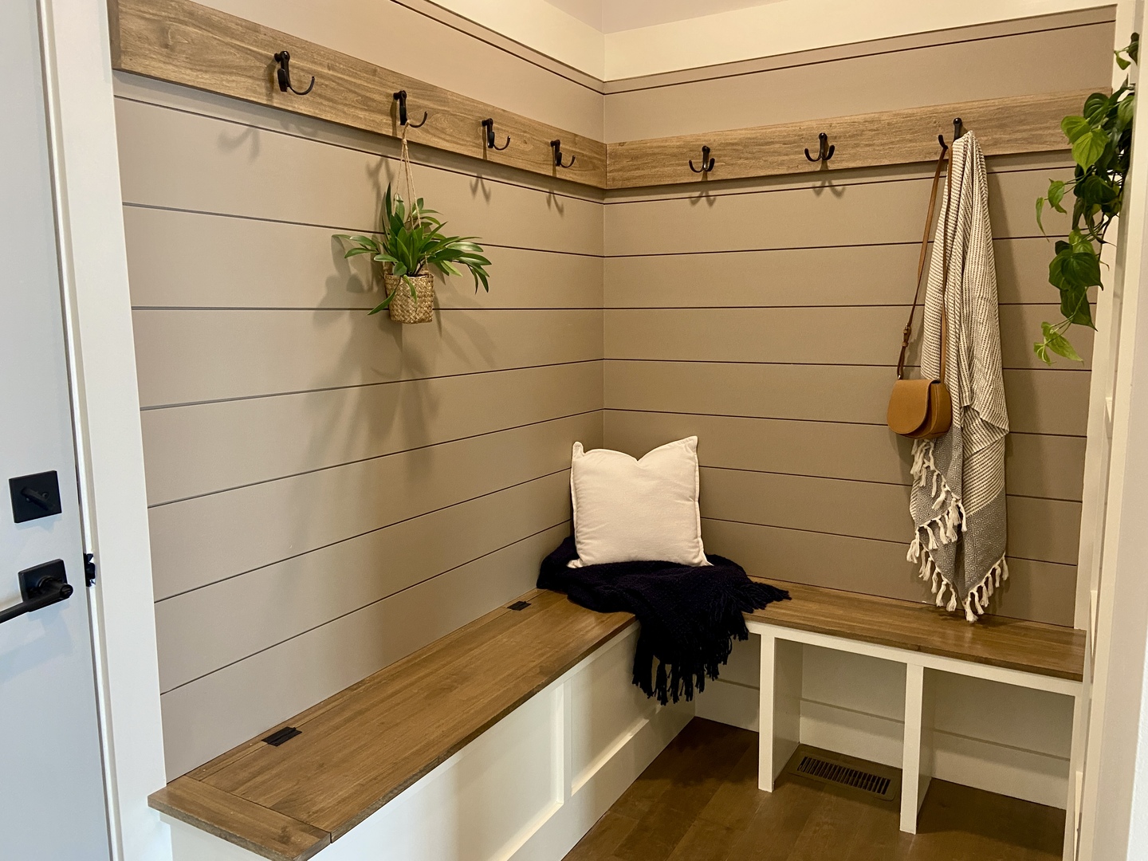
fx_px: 862
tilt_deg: -8.1
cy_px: 430
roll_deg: +1.5
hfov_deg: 67.3
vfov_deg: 53.1
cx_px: 574
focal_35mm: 26
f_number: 1.8
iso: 200
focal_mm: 4.25
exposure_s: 1/60
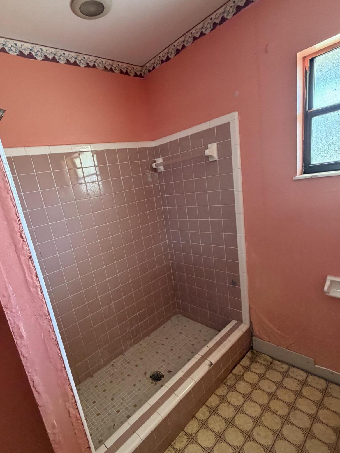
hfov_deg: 70.9
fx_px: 236
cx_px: 137
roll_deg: +9.7
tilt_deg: -14.8
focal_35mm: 18
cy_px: 247
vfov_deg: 87.5
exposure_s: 1/60
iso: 320
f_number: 2.2
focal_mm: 2.22
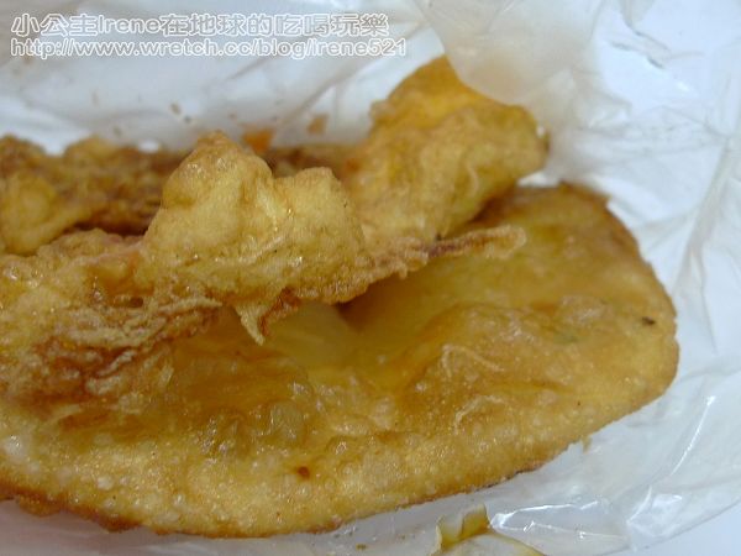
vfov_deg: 30.9
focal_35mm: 47
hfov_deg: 40.4
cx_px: 370
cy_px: 278
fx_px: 1006
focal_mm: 5.4
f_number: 2.1
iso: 200
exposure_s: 1/30
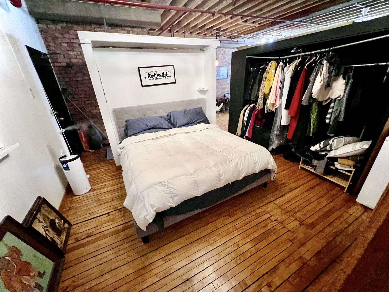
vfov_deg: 89.9
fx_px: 146
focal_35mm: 13
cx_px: 194
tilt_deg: -22.5
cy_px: 146
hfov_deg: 106.2
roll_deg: +4.3
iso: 800
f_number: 1.8
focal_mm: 1.57
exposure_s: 1/40
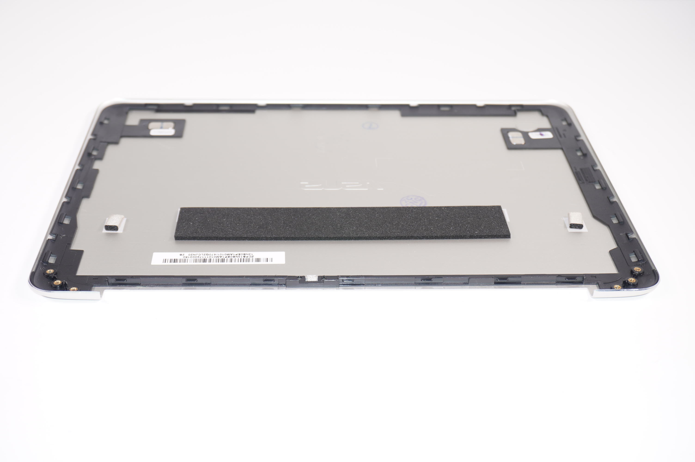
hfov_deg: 40.0
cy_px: 231
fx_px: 955
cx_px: 348
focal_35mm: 50
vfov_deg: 27.2
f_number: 5.6
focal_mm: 33
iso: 100
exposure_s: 1/80
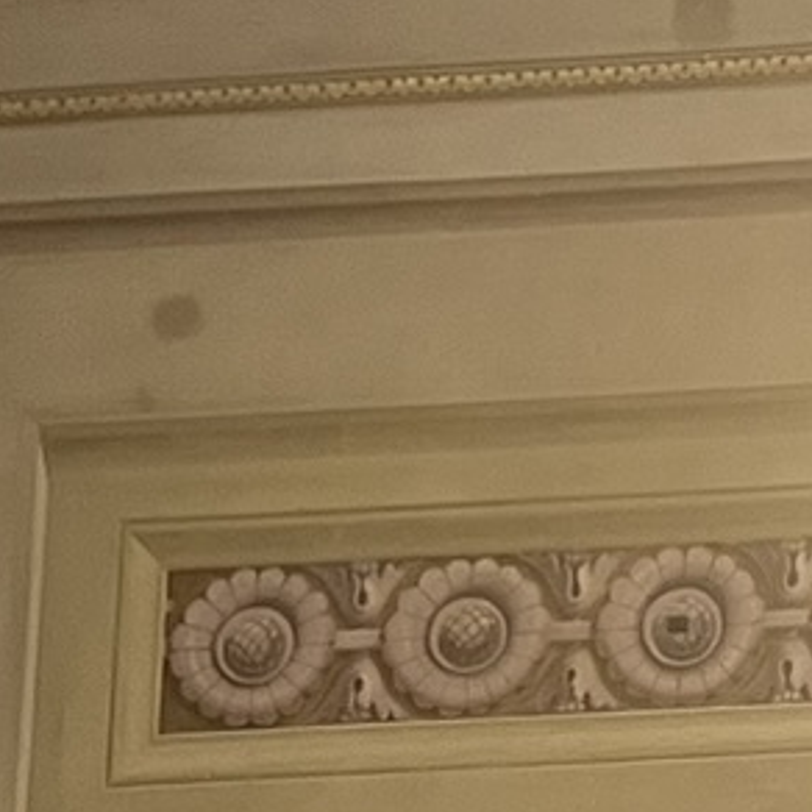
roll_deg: +0.5
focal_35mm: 161
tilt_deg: +11.5
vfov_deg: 9.9
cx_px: 1796
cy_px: 1780
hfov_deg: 9.8
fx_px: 4273
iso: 125
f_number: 1.6
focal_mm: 5.1
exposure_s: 1/50
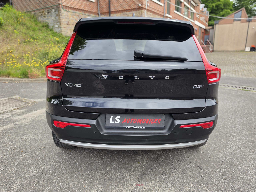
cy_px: 96
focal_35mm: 23
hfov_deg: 73.9
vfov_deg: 58.9
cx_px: 128
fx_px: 170
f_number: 1.4
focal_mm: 6.5
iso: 16
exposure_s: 1/359
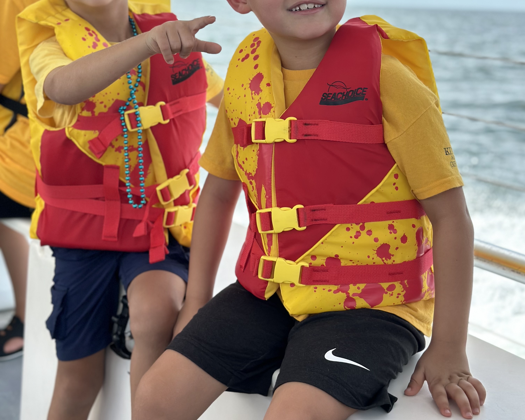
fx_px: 979
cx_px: 264
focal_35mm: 63
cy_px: 140
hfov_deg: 30.0
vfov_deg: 24.1
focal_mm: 6.86
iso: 80
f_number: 1.78
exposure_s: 1/2203
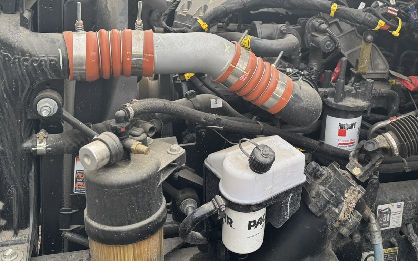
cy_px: 69
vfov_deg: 29.4
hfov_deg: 45.7
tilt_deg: -15.6
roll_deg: -3.2
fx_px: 490
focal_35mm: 43
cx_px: 269
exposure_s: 1/194
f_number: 1.78
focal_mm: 6.76
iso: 64
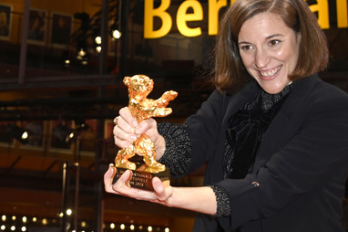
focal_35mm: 59
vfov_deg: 22.9
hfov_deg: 33.9
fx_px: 570
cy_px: 97
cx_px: 196
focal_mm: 50
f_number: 5.6
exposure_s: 1/200
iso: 1250
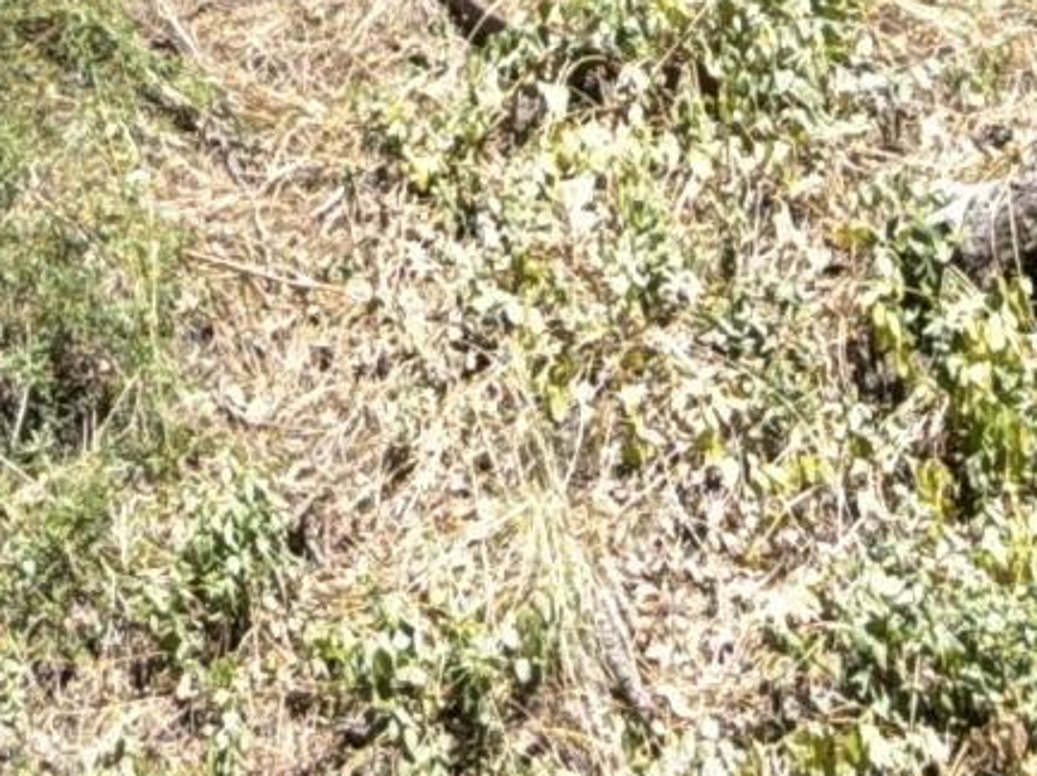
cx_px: -843
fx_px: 4970
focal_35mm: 166
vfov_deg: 7.4
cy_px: -1889
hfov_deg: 11.1
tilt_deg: +18.4
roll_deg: +1.3
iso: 100
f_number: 1.78
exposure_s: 1/915
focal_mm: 6.76
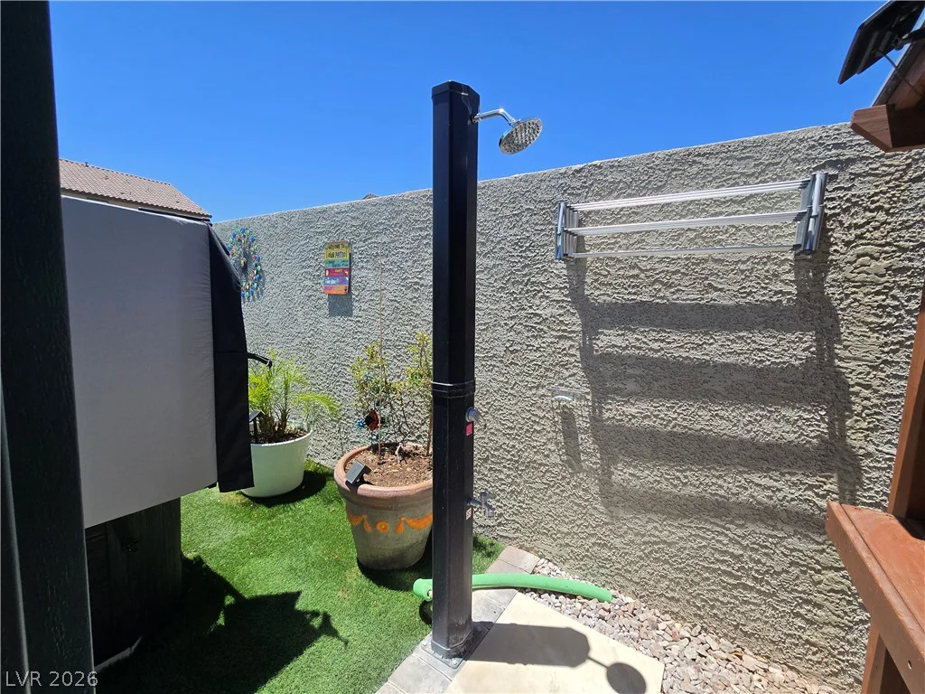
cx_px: 462
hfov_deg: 106.2
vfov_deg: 89.9
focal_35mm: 13
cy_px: 347
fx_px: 347
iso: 50
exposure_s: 1/1804
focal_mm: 2.2
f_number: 2.2
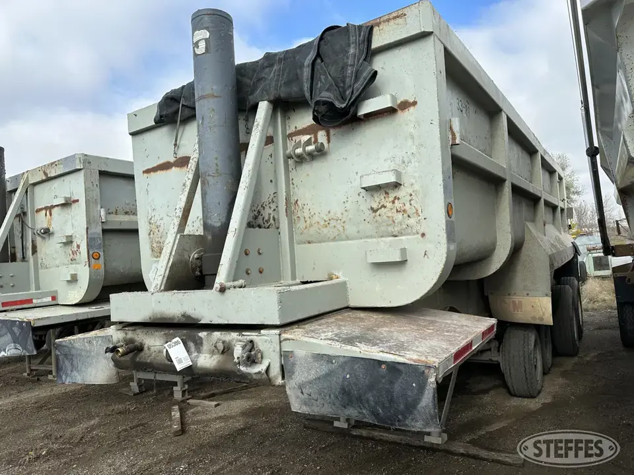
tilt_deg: +0.4
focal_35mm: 24
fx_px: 440
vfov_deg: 56.8
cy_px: 238
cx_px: 317
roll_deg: +5.9
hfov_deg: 71.6
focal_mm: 6.86
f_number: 1.78
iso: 80
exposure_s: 1/2809
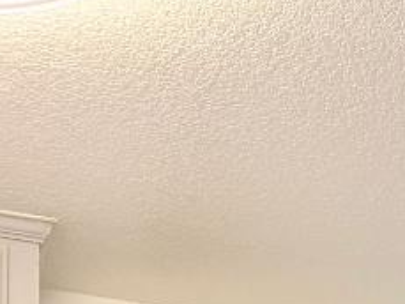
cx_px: 447
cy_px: 980
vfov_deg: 7.9
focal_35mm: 157
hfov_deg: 12.4
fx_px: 1838
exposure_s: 1/60
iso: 200
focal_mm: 6.76
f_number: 1.78
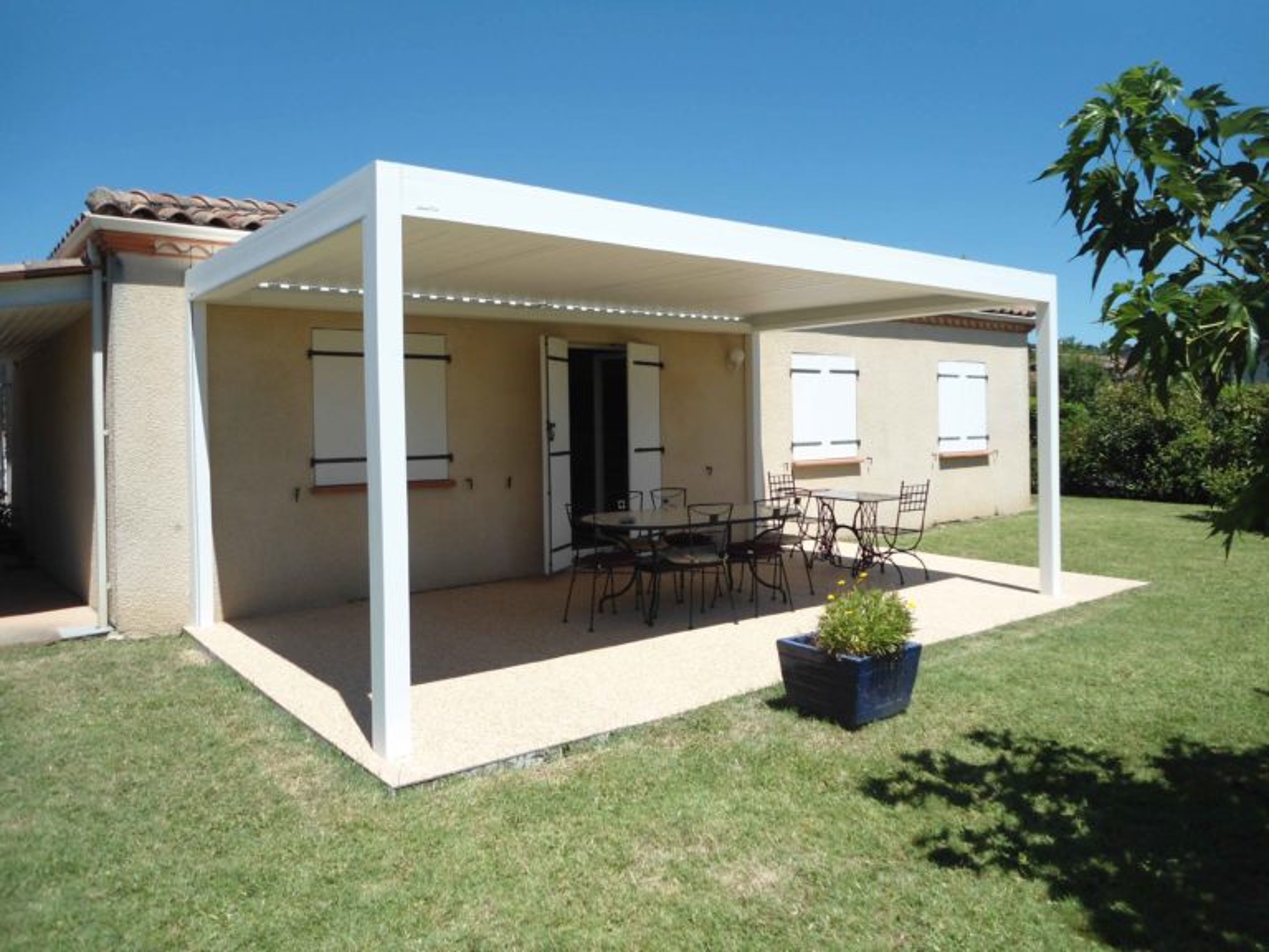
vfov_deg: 53.1
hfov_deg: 67.3
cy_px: 476
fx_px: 953
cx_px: 634
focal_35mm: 26
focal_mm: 4.7
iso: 80
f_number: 8
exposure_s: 1/160
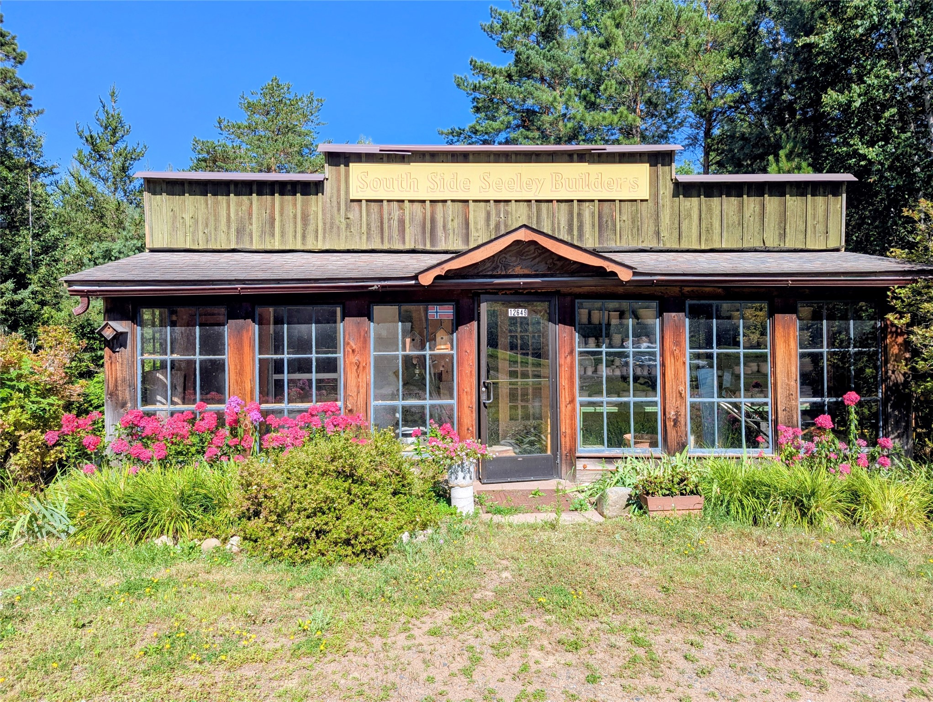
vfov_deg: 56.9
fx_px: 648
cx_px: 466
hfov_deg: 71.5
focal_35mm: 24
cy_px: 351
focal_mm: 6.81
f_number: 1.85
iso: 39
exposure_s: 1/1471
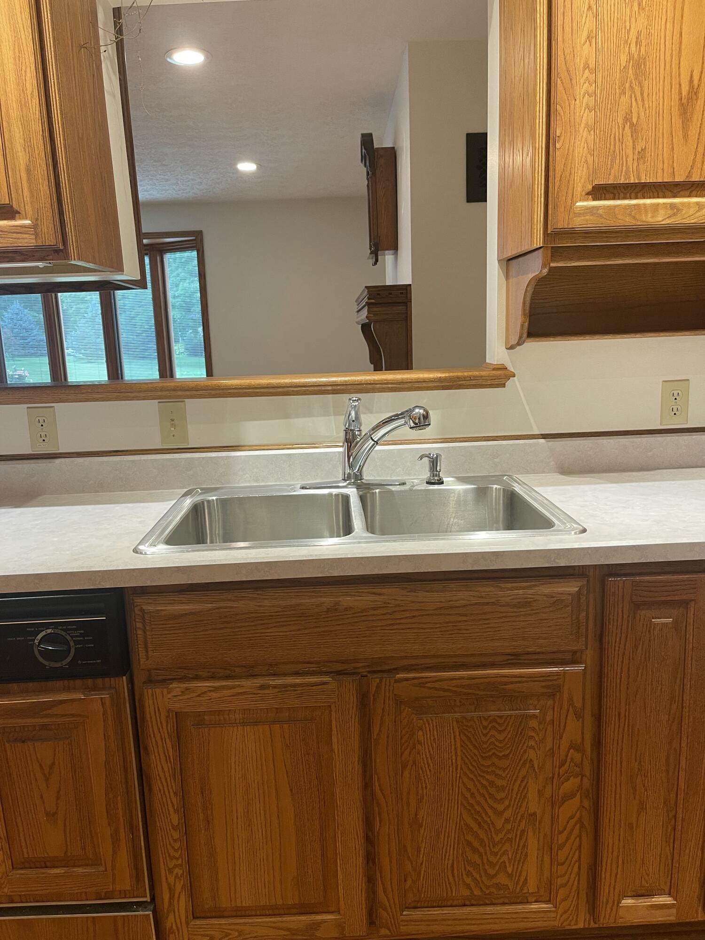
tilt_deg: -10.8
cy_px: 470
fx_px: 679
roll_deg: +3.4
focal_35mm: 25
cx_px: 352
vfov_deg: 69.4
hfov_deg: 54.9
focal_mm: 5.1
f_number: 1.6
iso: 125
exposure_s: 1/60
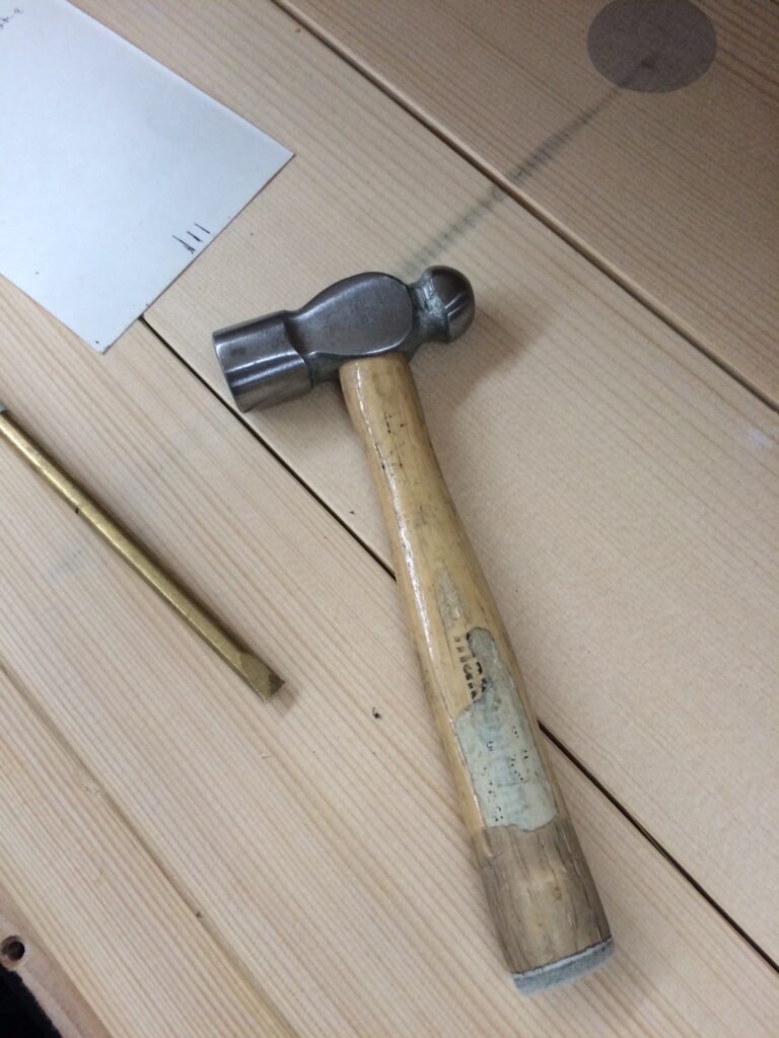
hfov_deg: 48.2
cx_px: 390
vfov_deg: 61.7
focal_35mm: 29
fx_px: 870
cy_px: 519
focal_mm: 4.15
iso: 50
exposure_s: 1/30
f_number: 2.2
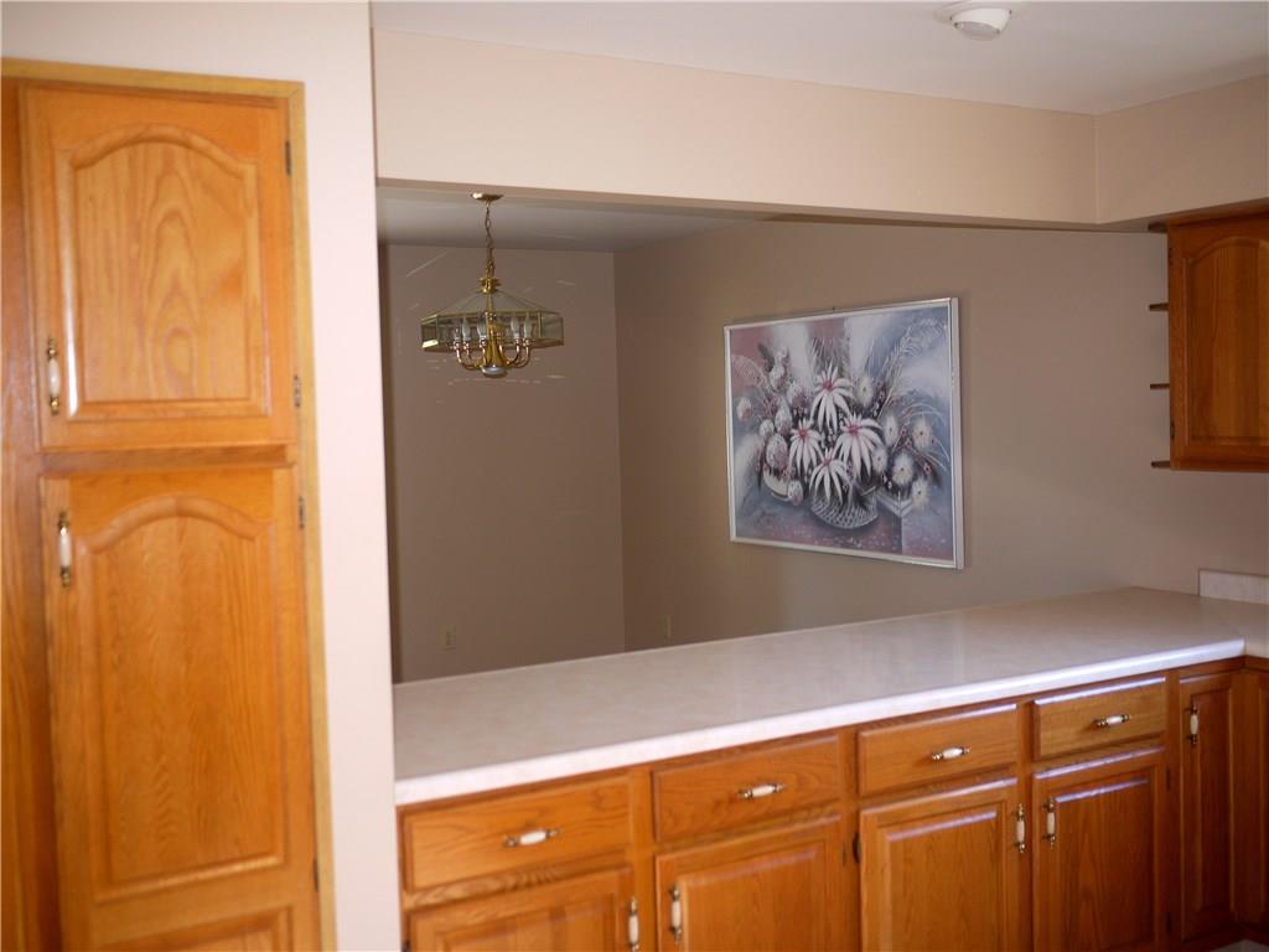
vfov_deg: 36.0
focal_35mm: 40
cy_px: 476
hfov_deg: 46.8
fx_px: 1466
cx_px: 634
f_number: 1.8
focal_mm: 20
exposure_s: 1/30
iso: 100
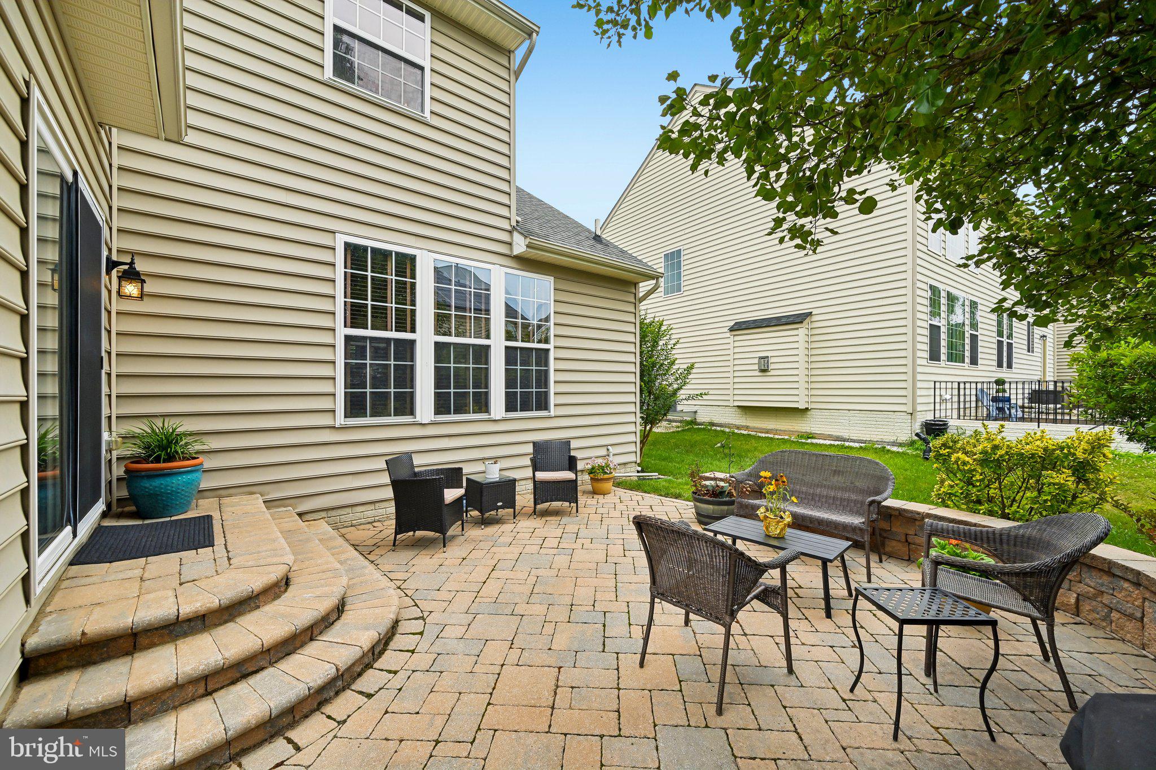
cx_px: 578
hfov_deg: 104.3
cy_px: 385
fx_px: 449
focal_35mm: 14
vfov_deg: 81.2
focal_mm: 14
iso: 100
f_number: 8
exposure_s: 1/200
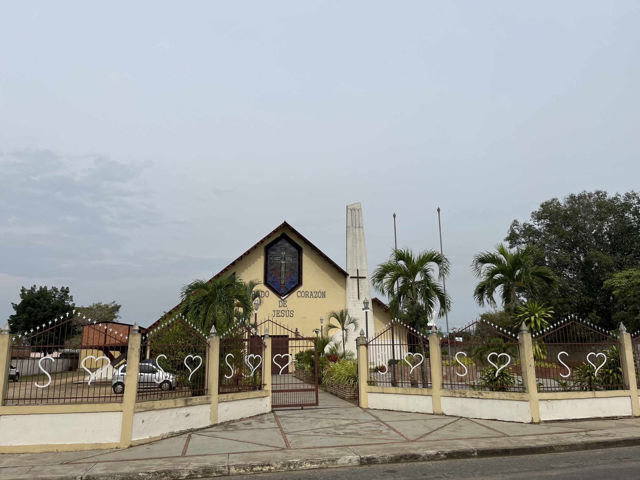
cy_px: 240
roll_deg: -1.8
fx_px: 481
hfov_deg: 67.3
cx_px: 320
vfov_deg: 53.1
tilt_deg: +11.3
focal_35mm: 26
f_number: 1.6
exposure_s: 1/7353
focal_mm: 5.1
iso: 50
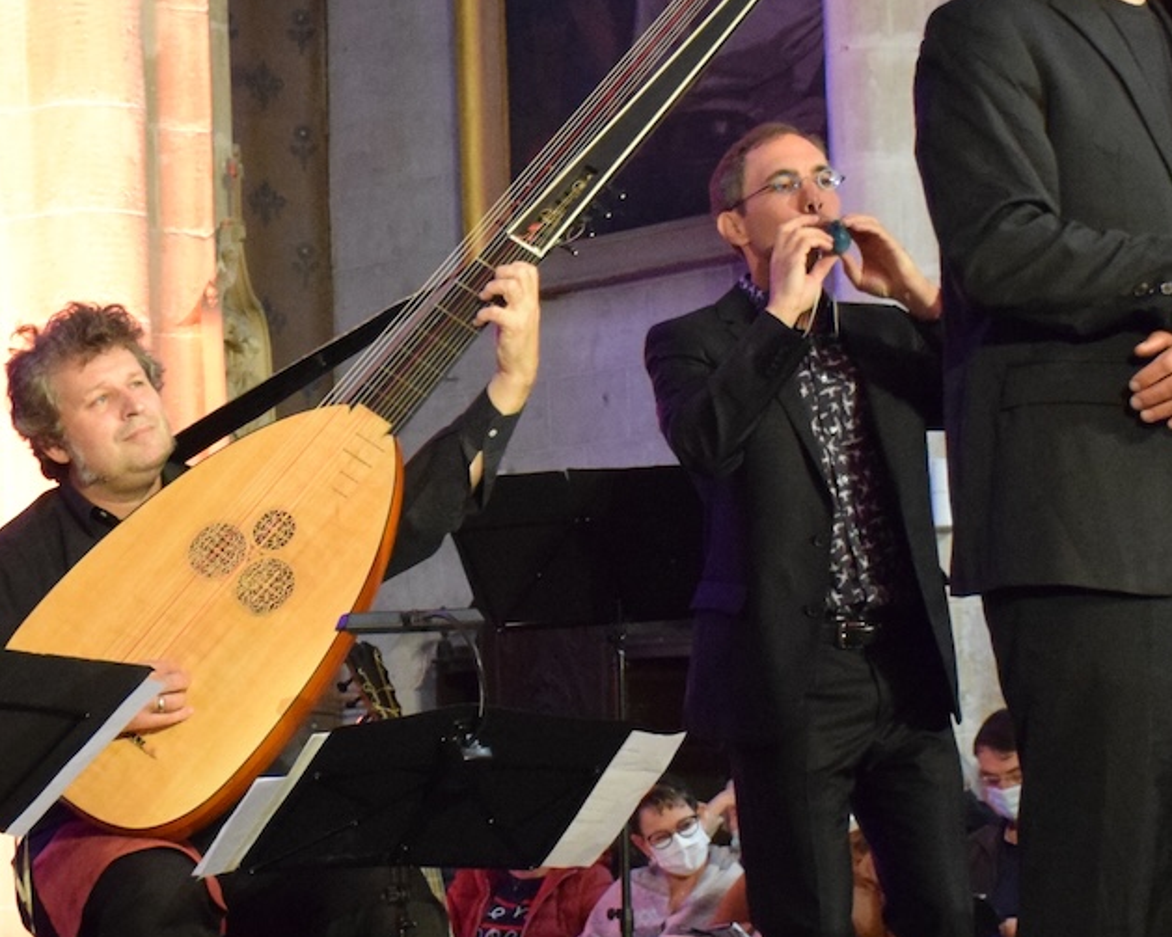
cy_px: 427
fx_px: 4474
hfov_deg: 14.9
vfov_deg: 12.0
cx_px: 388
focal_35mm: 129
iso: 4000
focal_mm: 30
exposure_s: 1/60
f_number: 4
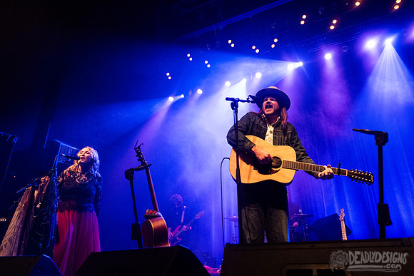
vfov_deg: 47.1
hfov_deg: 66.5
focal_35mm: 27
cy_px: 118
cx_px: 214
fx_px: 316
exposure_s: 1/160
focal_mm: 24
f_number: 3.2
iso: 2500
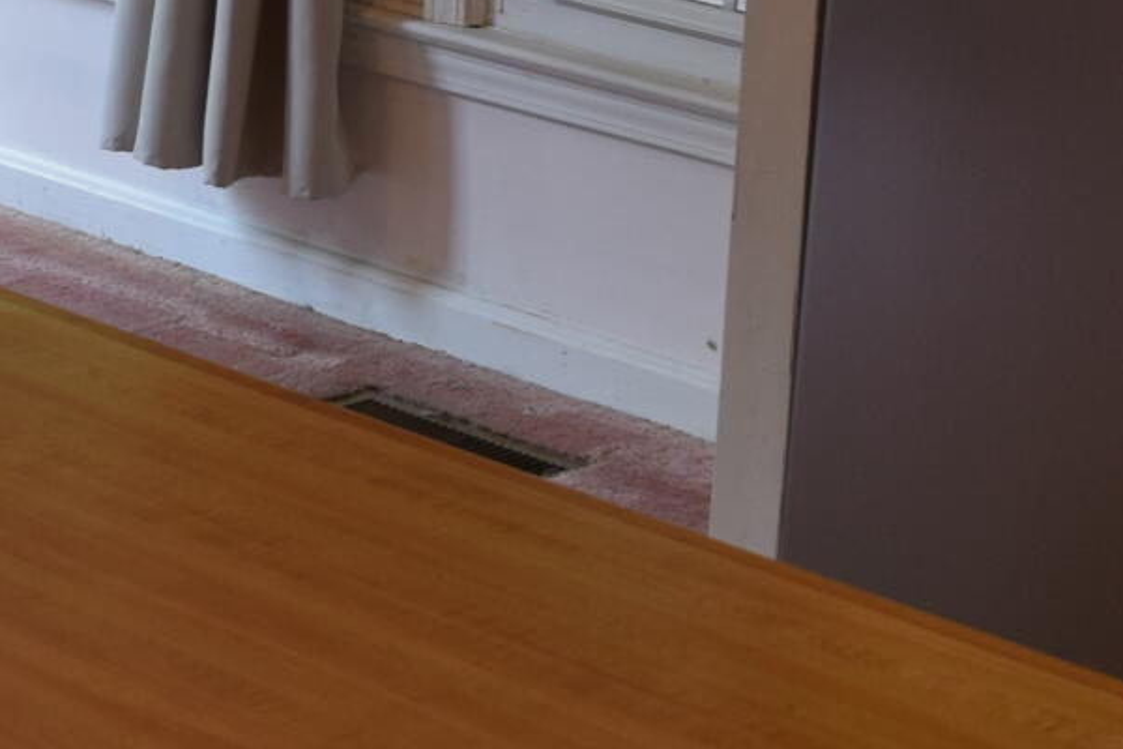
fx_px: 4211
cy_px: 30
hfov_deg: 14.5
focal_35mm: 135
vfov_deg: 10.1
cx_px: -399
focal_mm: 18
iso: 400
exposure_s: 1/80
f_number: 4.5
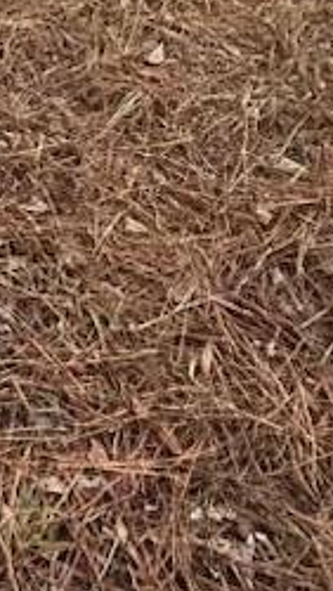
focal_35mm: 78
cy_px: -593
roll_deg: +0.4
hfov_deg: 14.9
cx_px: -85
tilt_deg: -6.4
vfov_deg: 18.2
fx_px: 1222
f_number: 2.2
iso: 40
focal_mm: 2.22
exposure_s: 1/769
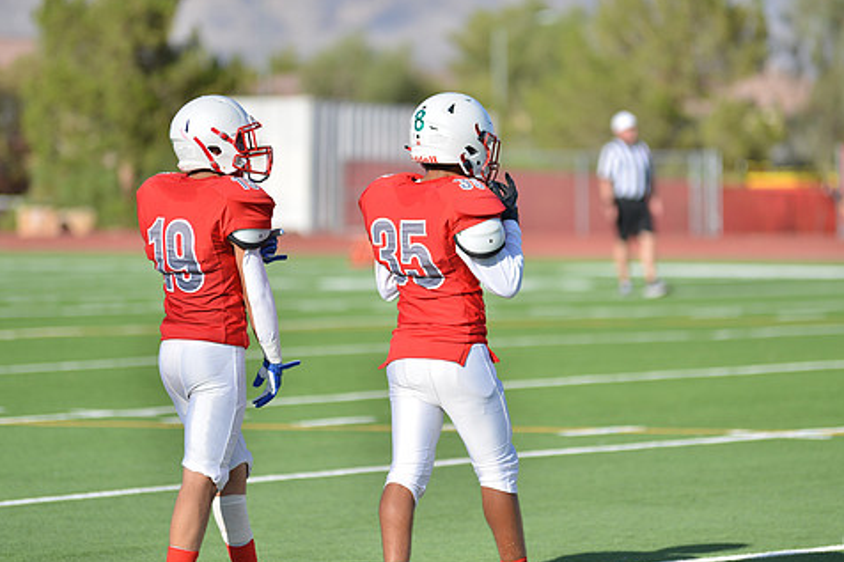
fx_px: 5718
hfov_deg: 8.4
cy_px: 247
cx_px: 457
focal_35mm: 244
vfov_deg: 5.6
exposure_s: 1/1600
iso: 100
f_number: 2.8
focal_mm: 200
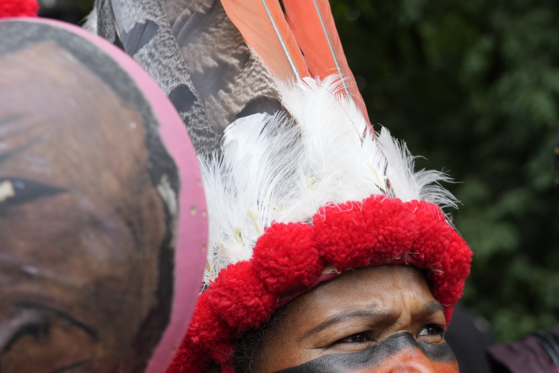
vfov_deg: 15.0
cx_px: 281
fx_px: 1413
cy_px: 276
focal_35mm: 91
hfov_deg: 22.4
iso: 500
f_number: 4.5
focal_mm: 44
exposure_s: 1/500
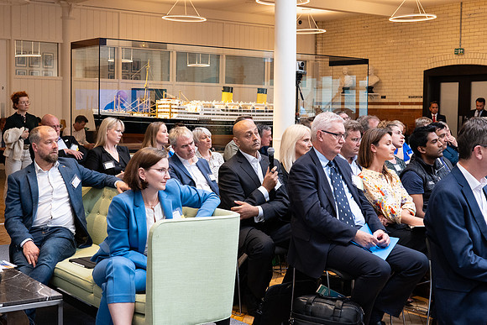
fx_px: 726
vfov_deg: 25.2
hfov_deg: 37.1
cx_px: 226
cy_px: 151
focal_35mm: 54
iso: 2500
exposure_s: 1/200
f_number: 5.6
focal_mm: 50
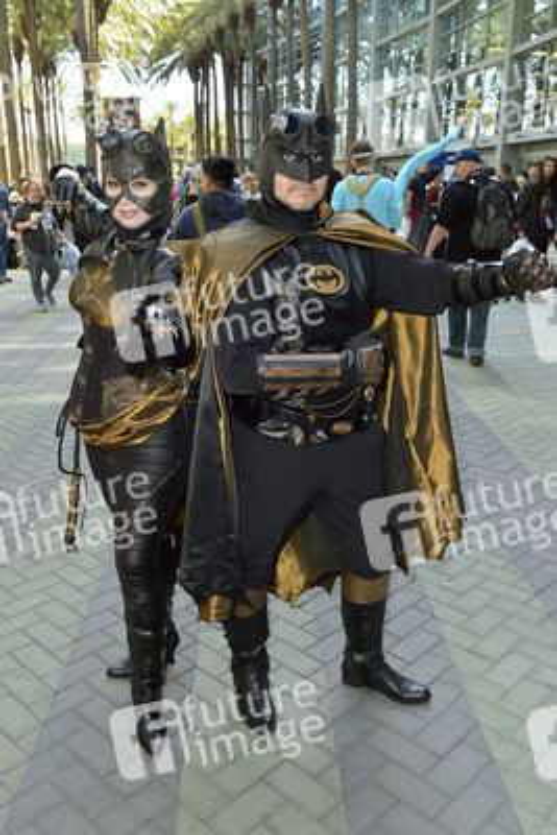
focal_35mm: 31
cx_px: 278
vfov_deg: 60.3
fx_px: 719
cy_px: 418
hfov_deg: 42.4
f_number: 6.3
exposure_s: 1/250
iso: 250
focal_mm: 31
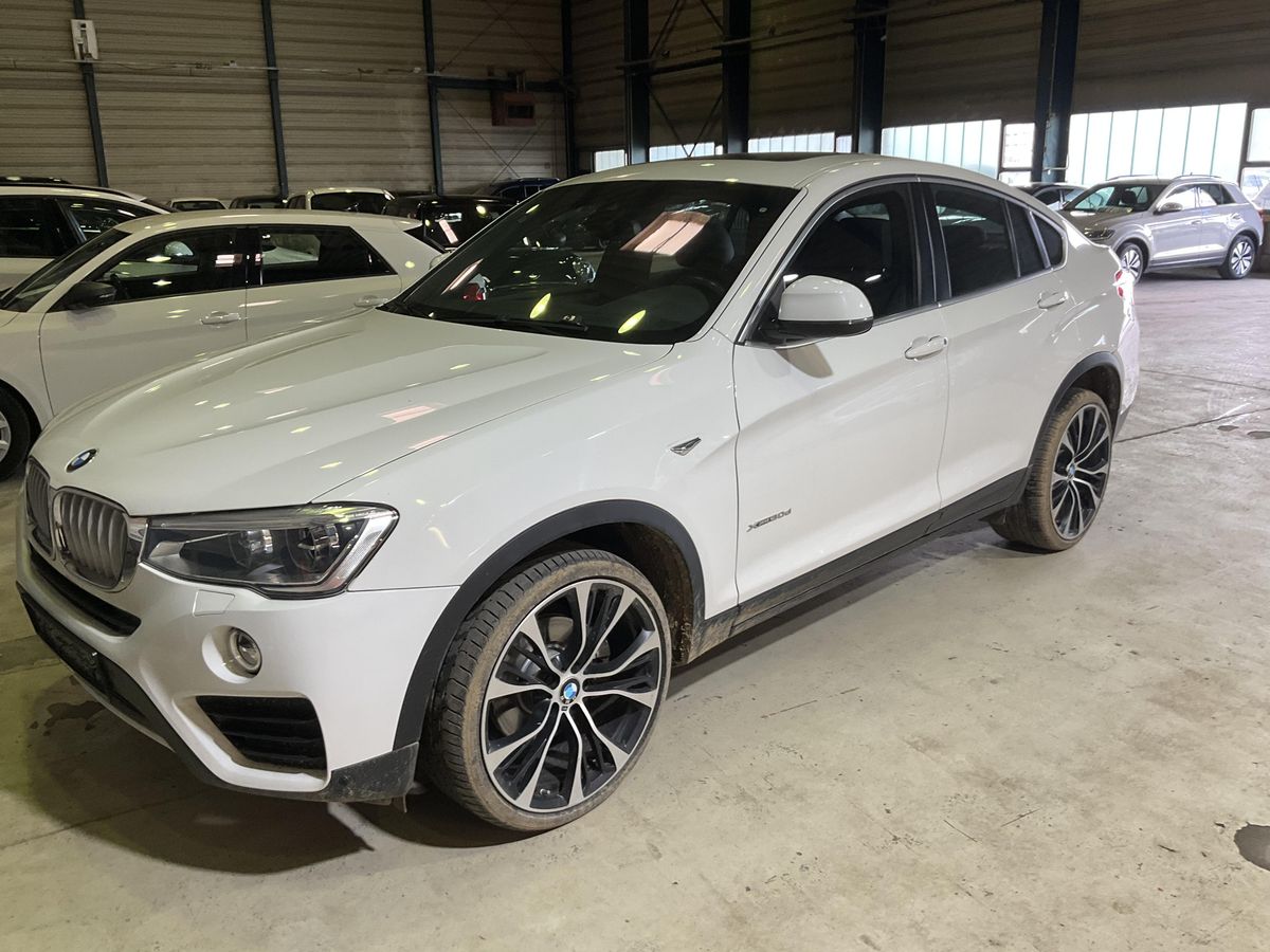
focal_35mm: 29
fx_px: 1064
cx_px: 635
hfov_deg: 61.7
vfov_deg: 48.2
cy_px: 476
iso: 40
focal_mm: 3
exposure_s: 1/50
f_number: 1.8
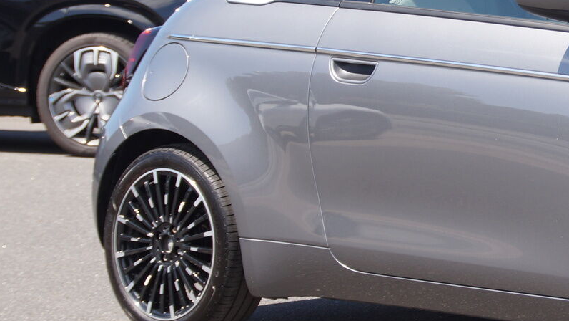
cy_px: 105
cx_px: 660
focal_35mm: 208
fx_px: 3143
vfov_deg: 5.8
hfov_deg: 10.2
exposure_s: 1/200
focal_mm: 55
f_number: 6.3
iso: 100
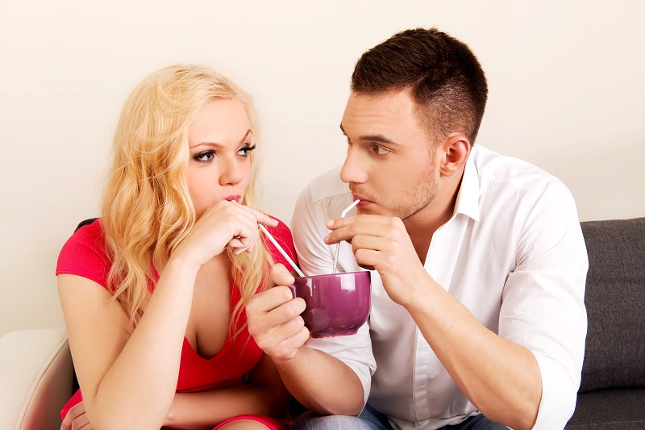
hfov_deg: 41.1
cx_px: 322
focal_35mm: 48
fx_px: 860
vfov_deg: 28.1
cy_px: 215
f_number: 14
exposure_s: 1/160
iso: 100
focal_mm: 48
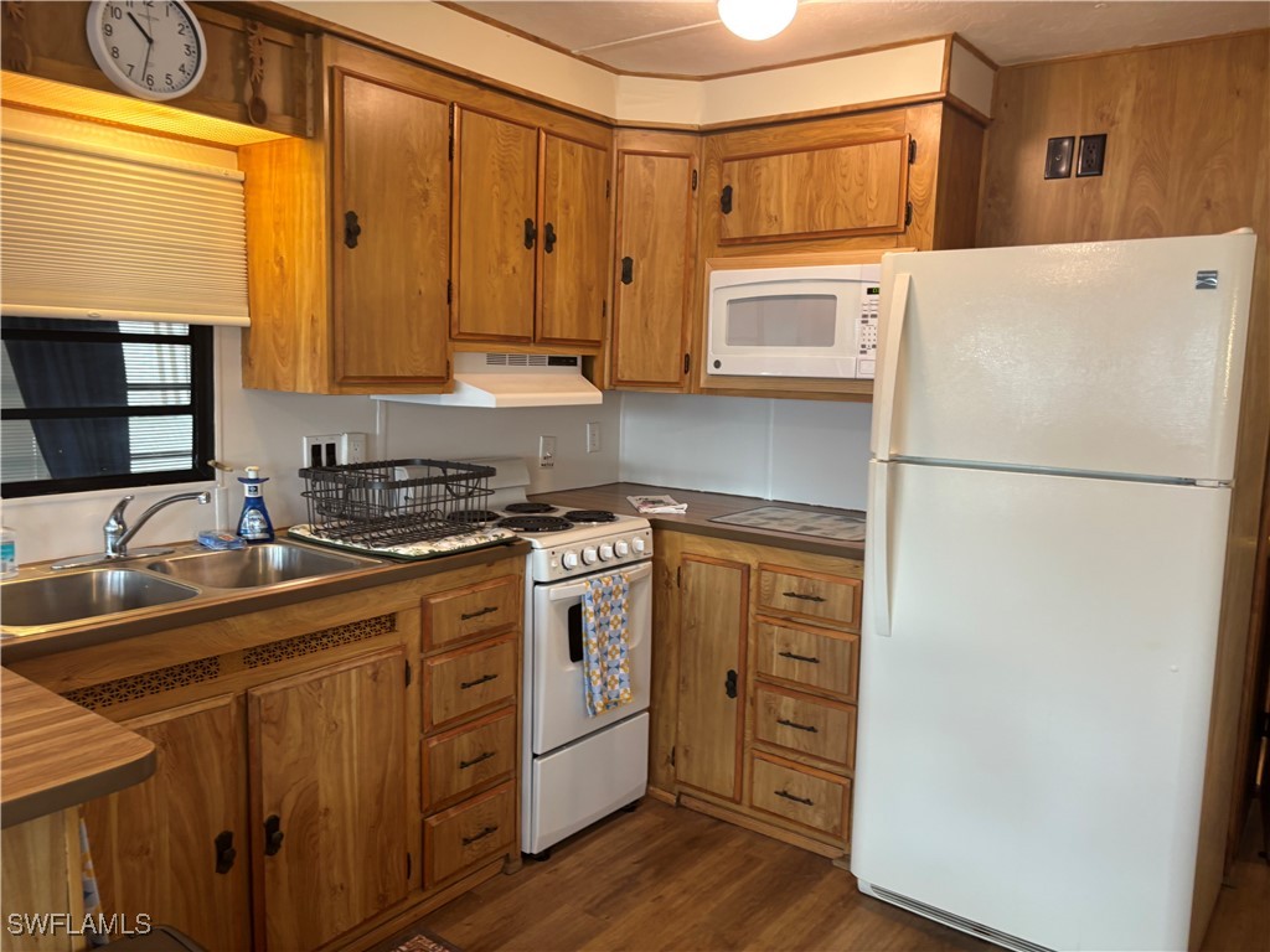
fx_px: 954
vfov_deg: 53.1
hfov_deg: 67.3
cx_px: 635
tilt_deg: -8.5
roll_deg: -0.2
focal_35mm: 26
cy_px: 476
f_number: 1.6
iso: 125
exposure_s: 1/60
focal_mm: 5.96
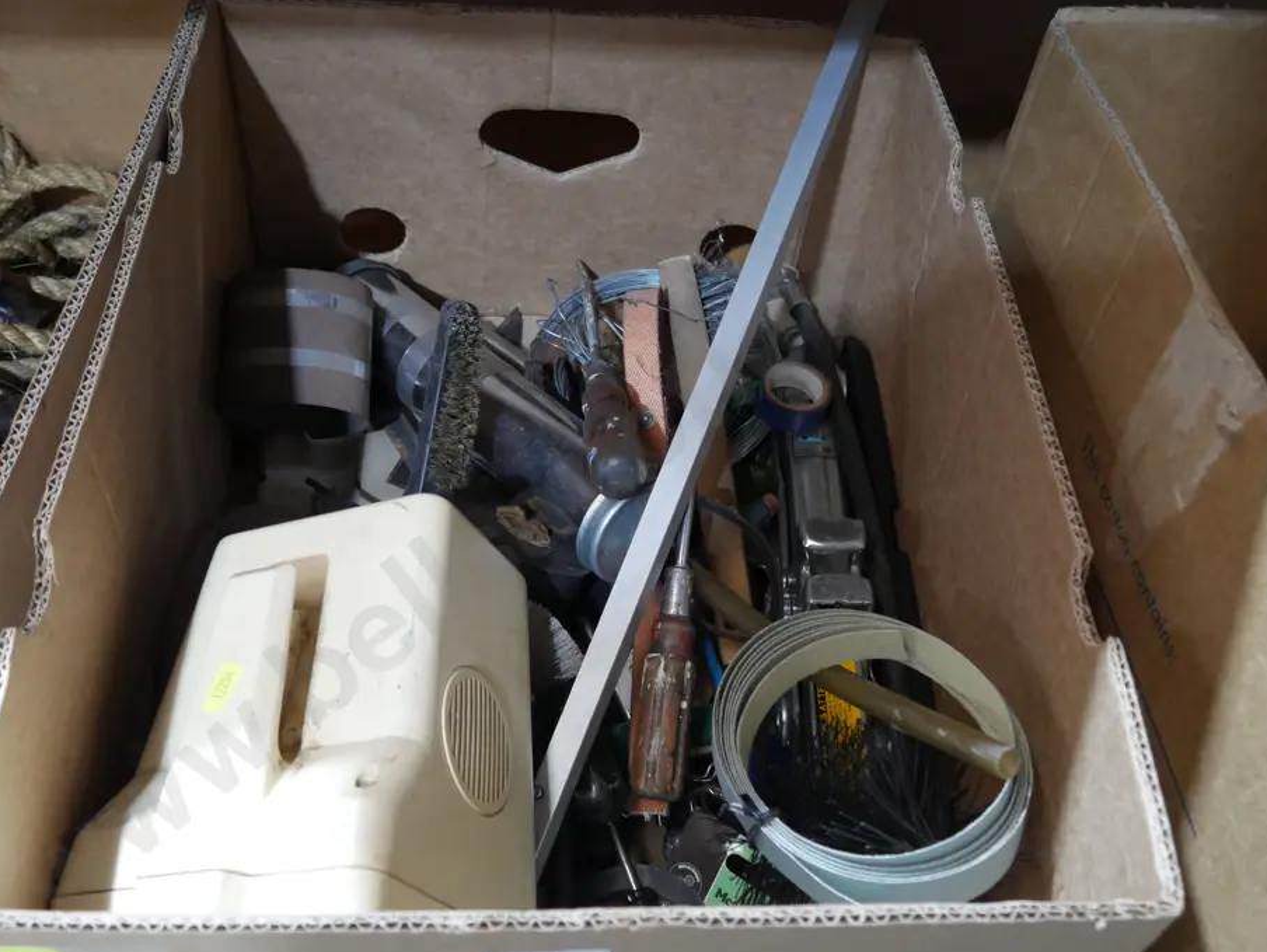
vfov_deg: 41.8
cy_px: 469
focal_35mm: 34
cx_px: 604
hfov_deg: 53.9
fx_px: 1245
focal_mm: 15
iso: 1600
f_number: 3.6
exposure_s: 1/60
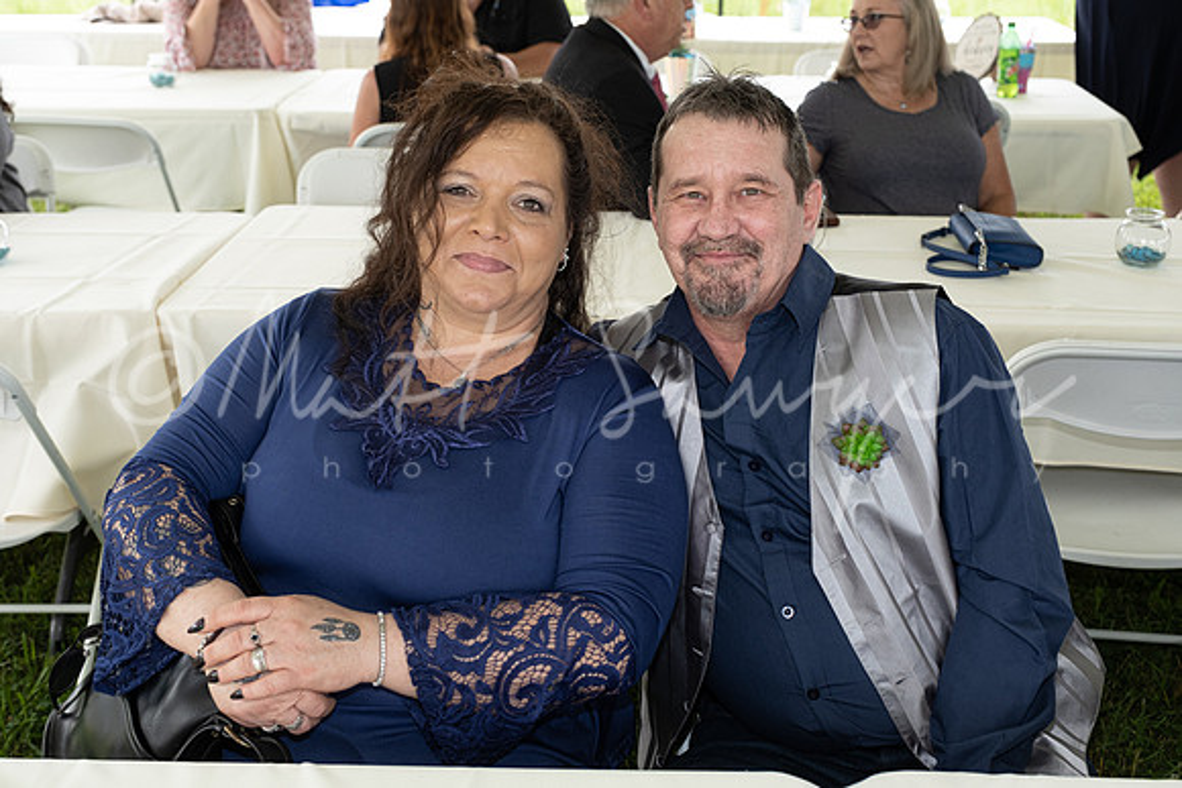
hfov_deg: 44.5
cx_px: 591
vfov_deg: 30.5
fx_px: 1445
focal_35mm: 44
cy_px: 394
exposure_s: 1/250
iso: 500
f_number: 4
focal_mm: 29.2
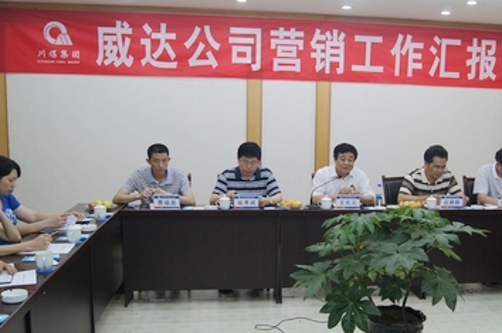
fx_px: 585
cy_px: 255
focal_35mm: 42
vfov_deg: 31.2
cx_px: 329
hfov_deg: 45.8
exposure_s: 1/30
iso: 200
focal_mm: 18
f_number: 4
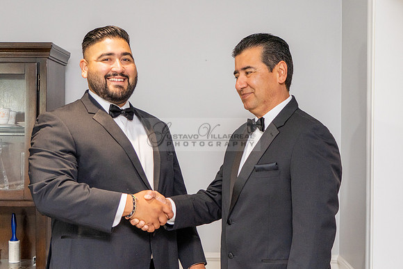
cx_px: 201
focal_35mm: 63
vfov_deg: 21.5
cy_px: 150
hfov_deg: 31.8
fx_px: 707
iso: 640
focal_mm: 34
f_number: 4
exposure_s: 1/160
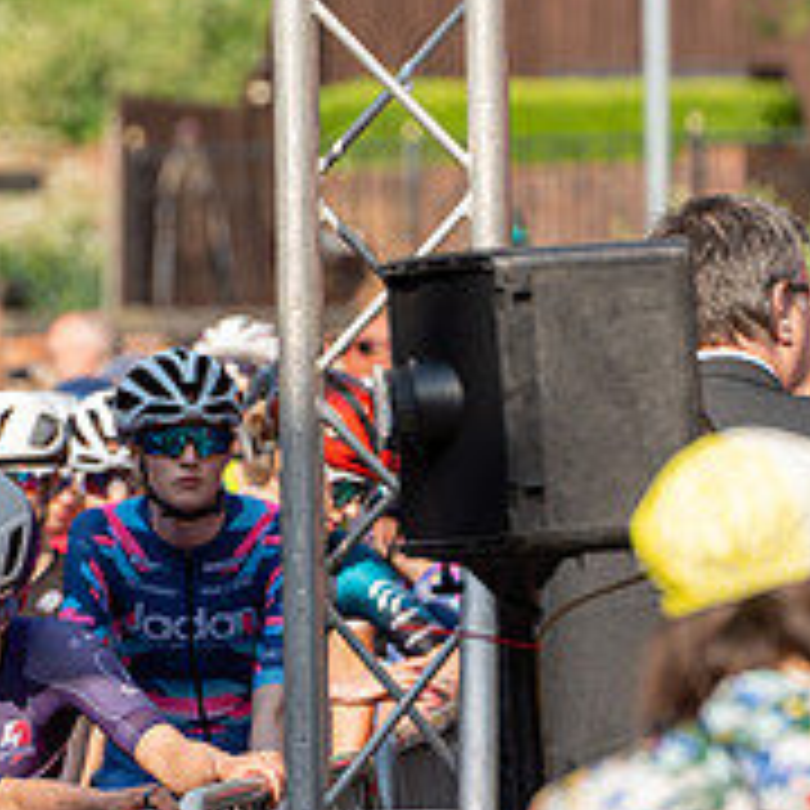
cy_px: 412
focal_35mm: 464
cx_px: -284
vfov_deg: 3.8
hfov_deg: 3.8
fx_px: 12284
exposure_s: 1/1000
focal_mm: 169
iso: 200
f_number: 4
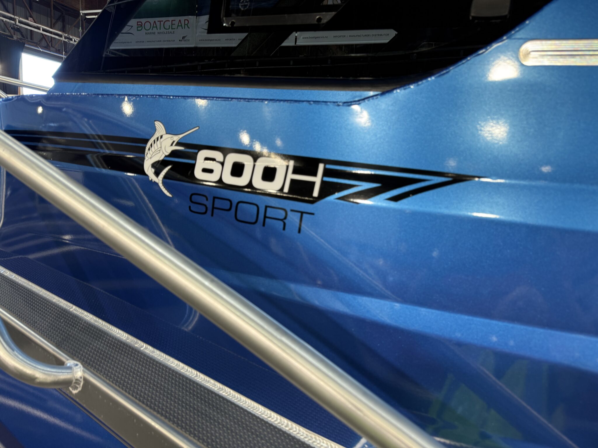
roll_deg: -4.1
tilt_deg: -9.2
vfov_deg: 56.8
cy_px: 224
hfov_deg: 71.6
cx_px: 299
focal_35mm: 24
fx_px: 415
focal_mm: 6.76
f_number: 1.78
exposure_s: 1/50
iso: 125
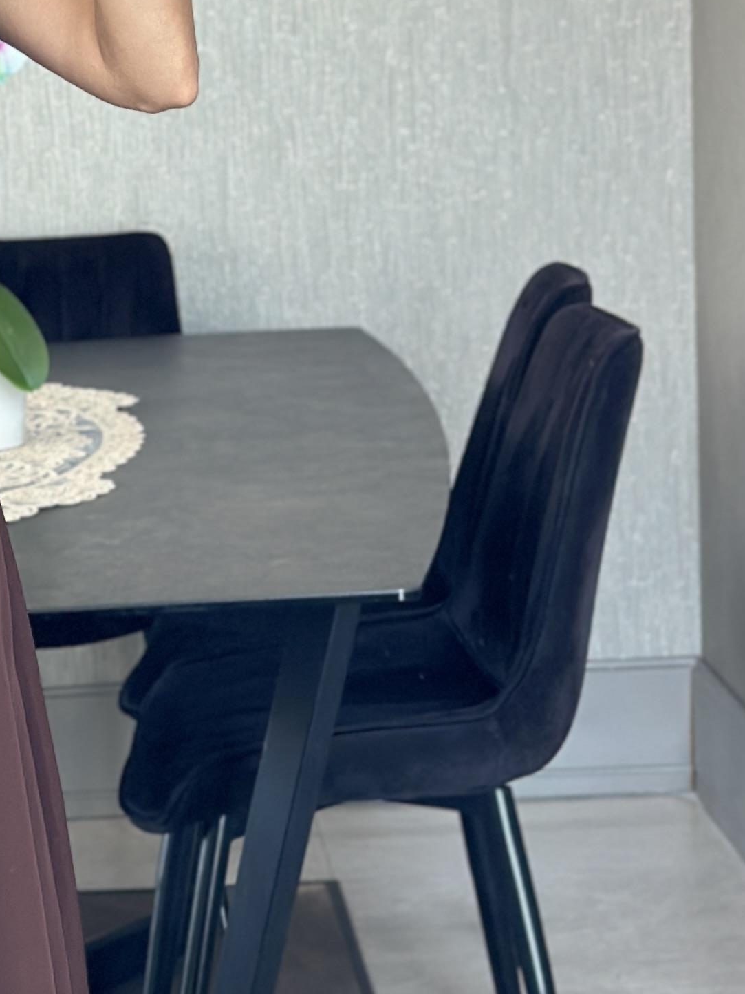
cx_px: -243
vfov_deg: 14.7
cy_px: 598
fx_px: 3845
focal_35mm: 134
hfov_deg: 10.8
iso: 125
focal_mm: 6.86
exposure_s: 1/60
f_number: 1.78
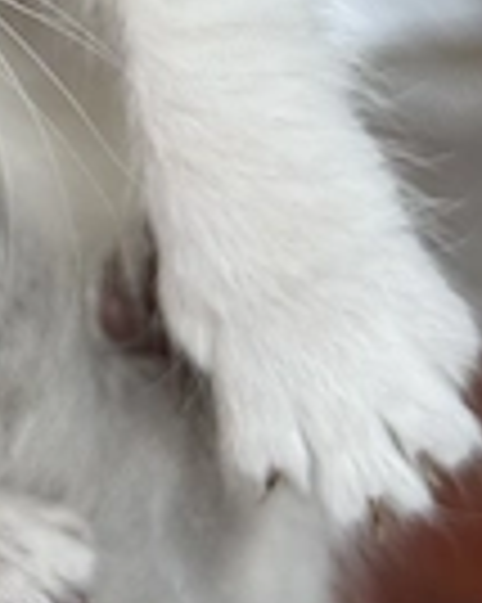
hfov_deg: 10.8
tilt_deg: -6.8
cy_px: -234
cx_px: -149
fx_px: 2499
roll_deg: +9.1
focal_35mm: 140
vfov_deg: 13.2
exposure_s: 1/64
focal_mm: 6.76
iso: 100
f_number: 1.78
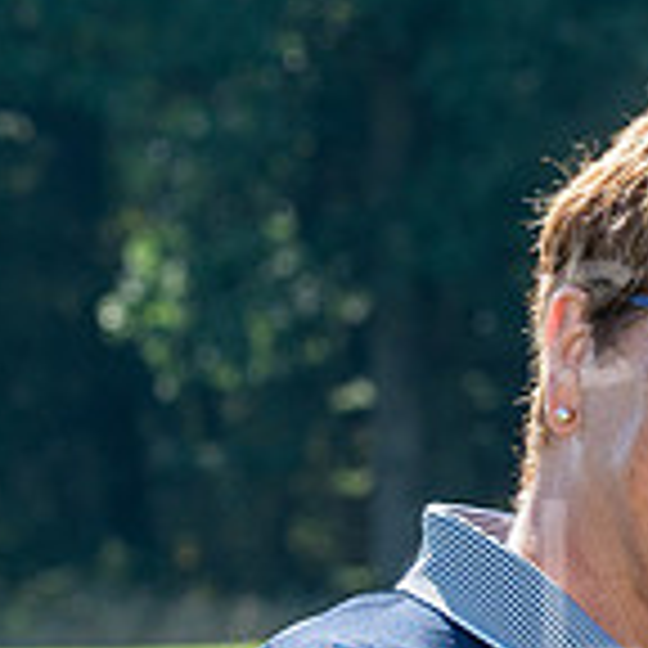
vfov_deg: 3.9
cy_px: 636
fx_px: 9552
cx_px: 1430
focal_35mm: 451
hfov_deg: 3.8
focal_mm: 98
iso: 200
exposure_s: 1/250
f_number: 9
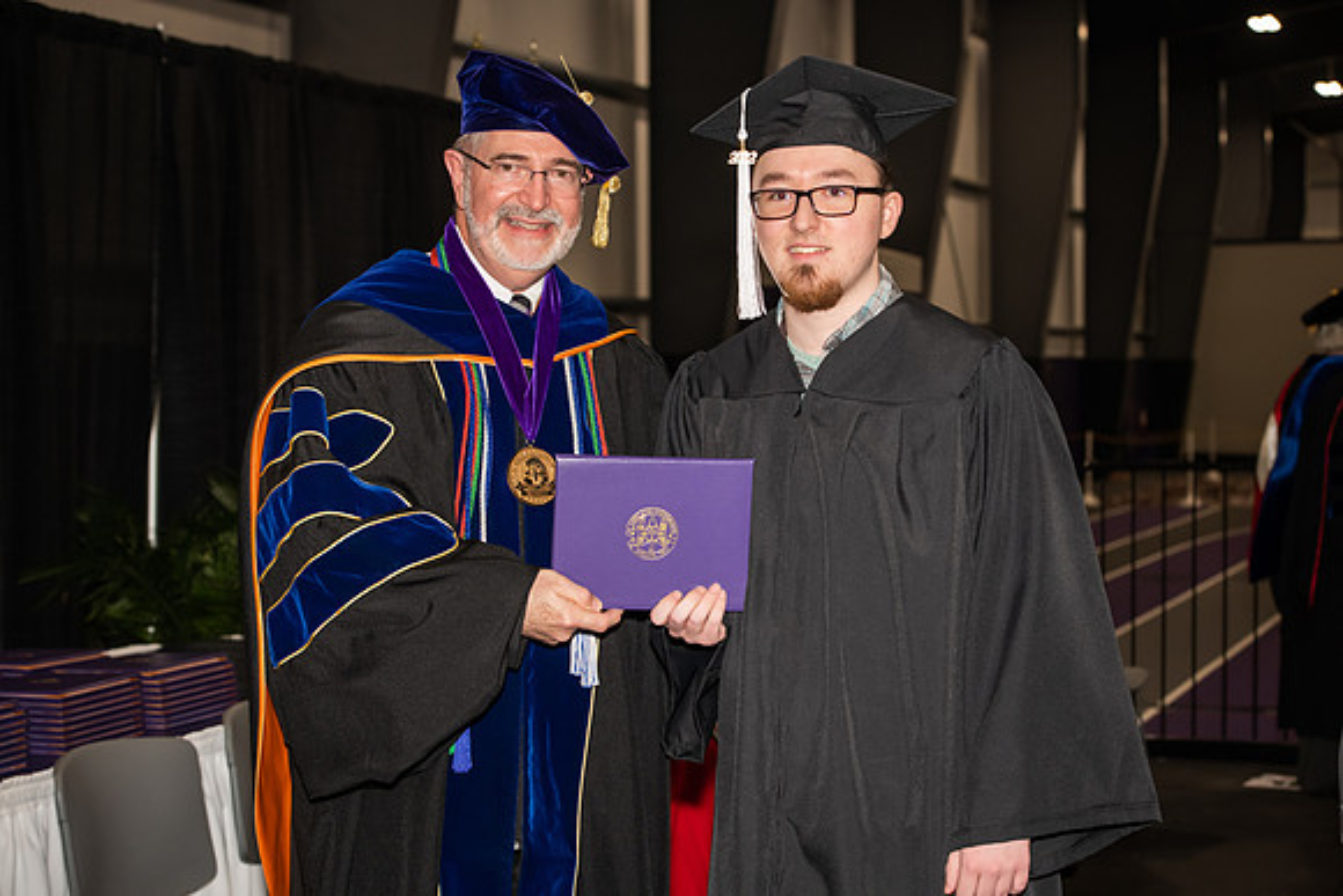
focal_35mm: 70
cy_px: 448
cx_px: 672
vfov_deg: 19.5
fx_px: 2612
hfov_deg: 28.8
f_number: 5.6
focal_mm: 70
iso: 1000
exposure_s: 1/200
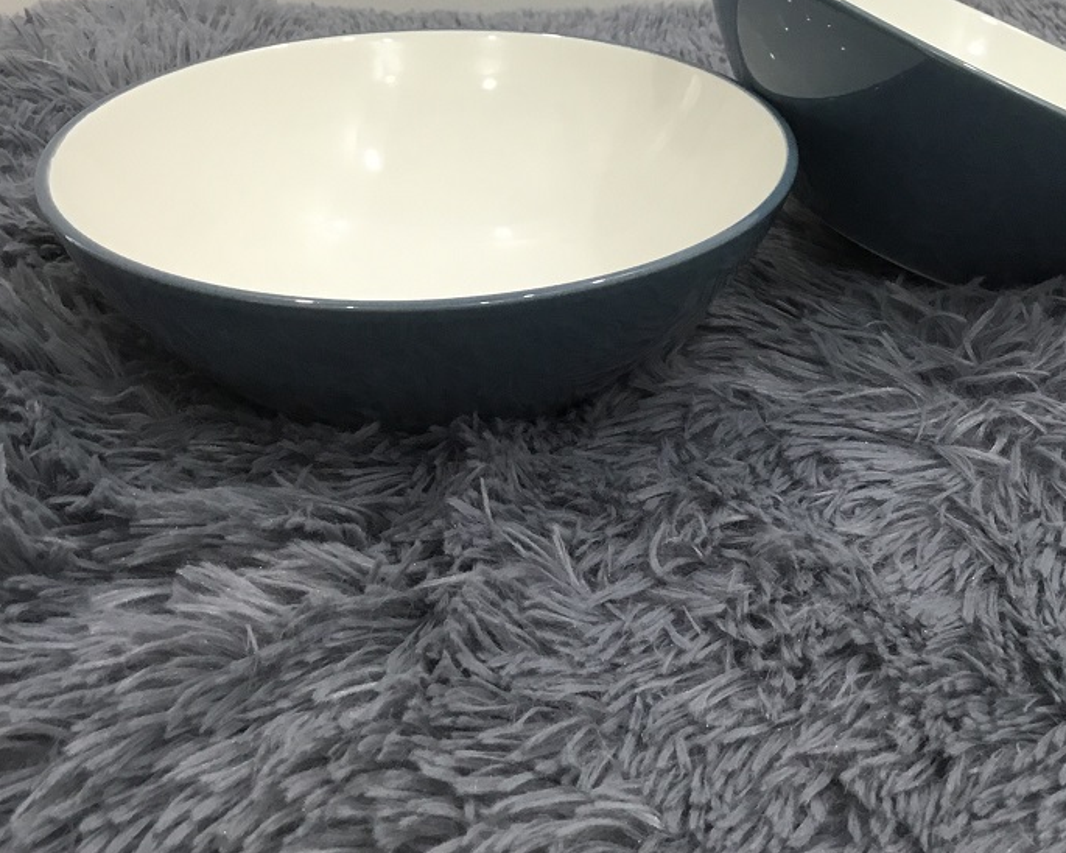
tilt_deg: -19.9
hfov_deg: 35.2
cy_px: 112
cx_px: 666
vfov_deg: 27.7
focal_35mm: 53
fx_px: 1672
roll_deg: +0.4
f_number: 2.4
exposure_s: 1/33
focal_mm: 3.3
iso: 80
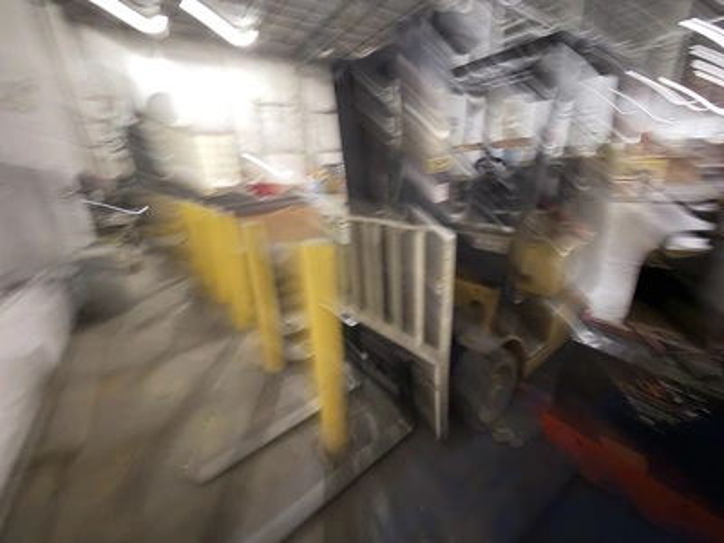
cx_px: 362
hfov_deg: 102.1
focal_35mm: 14
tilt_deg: -18.9
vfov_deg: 85.7
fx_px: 293
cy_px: 272
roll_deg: +3.5
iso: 1250
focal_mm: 2.22
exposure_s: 1/6
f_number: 2.2
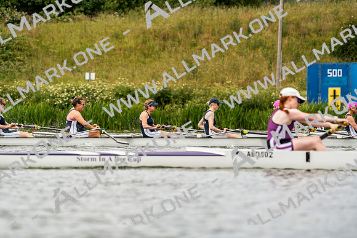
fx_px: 3065
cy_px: 119
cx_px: 178
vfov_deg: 4.5
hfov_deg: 6.7
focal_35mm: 309
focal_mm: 309
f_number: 6.3
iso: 250
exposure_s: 1/2000
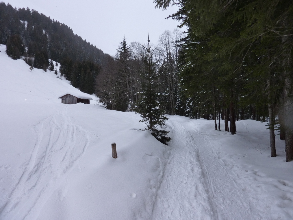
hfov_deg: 69.4
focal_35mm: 25
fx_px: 212
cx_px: 146
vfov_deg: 54.9
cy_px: 110
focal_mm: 4.1
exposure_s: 1/30
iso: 160
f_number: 3.3
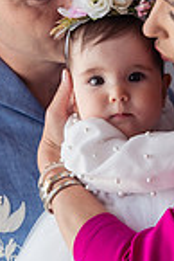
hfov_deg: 9.2
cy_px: 85
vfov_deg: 13.7
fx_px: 1078
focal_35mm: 149
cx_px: 127
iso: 800
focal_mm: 48
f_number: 3.2
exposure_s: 1/250
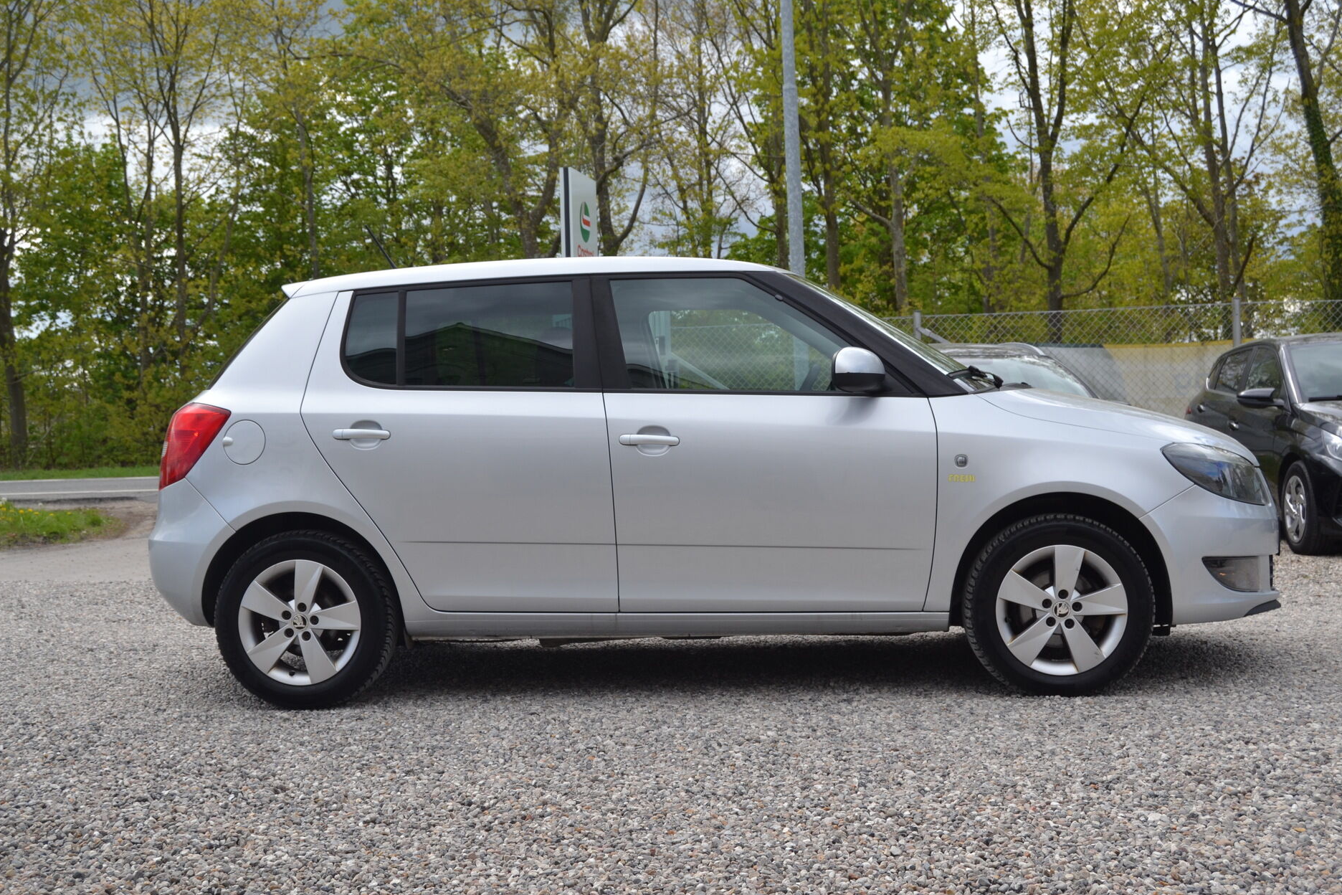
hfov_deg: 48.5
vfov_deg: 33.4
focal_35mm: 40
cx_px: 672
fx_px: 1491
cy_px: 454
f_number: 7.1
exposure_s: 1/200
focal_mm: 26
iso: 100
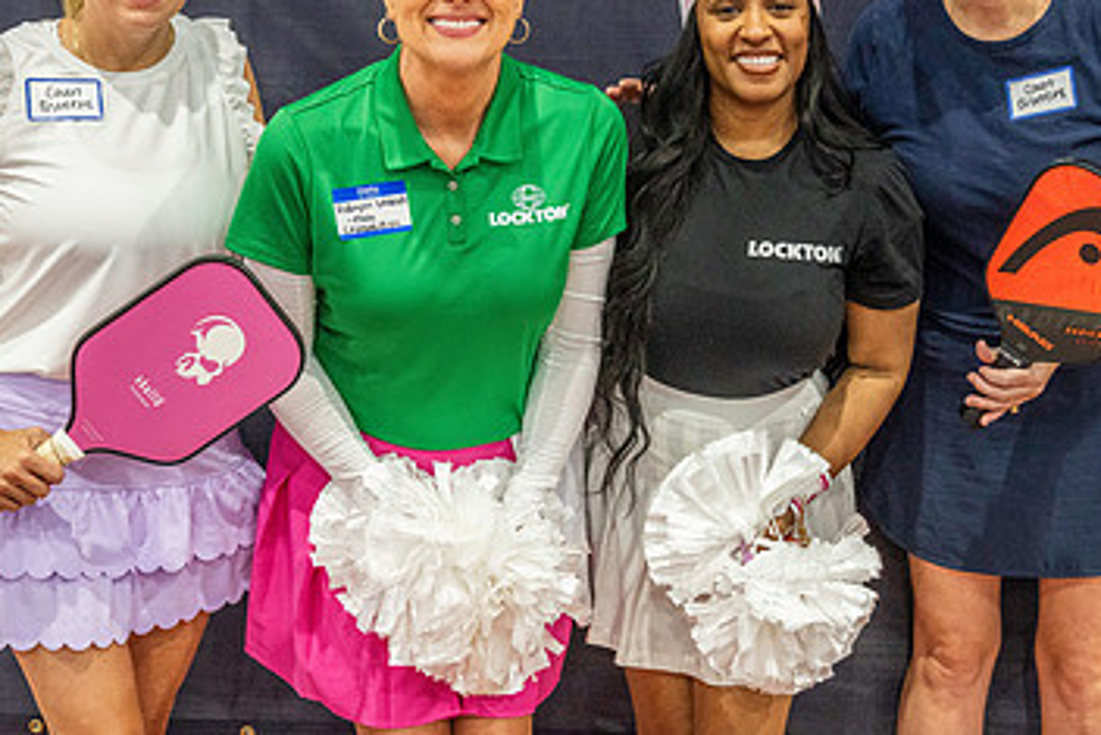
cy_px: 299
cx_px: 597
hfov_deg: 32.9
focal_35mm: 61
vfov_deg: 22.3
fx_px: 1866
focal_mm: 37
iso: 5000
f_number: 4.5
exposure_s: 1/250
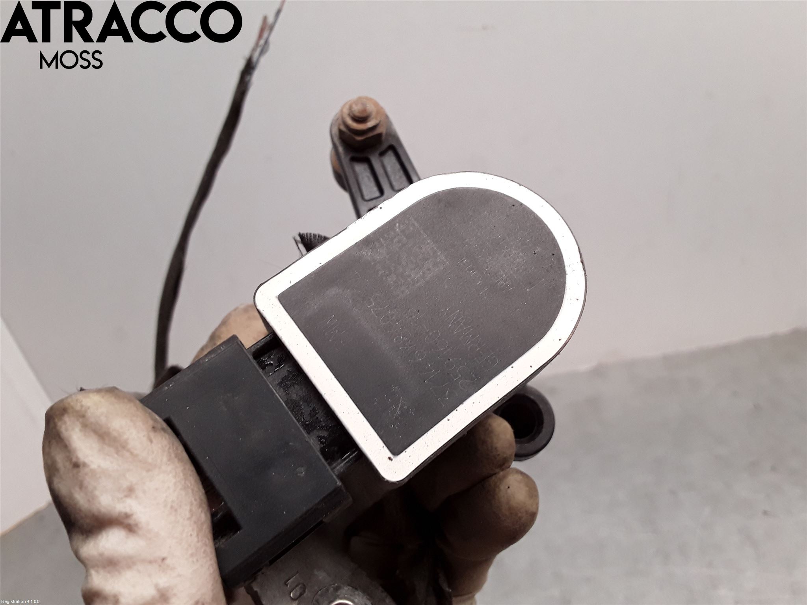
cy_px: 302
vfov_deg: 49.7
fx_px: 653
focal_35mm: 28
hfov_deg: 63.4
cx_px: 404
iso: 100
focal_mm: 2.91
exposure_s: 1/119
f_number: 1.9
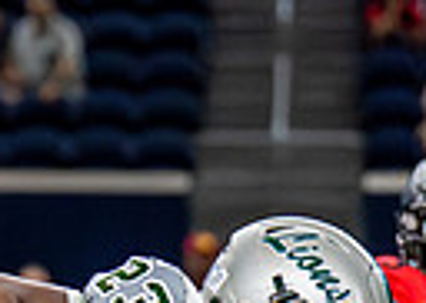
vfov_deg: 2.0
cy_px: 619
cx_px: 14
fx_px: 8625
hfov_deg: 2.8
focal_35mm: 714
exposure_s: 1/2000
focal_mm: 102
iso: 4000
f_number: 2.8
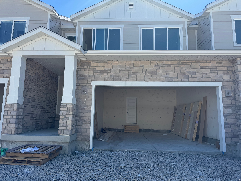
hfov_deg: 71.6
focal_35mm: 24
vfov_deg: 56.8
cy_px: 90
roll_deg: -1.0
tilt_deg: +7.9
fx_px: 167
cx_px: 120
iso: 80
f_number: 1.78
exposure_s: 1/2710
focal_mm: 6.76
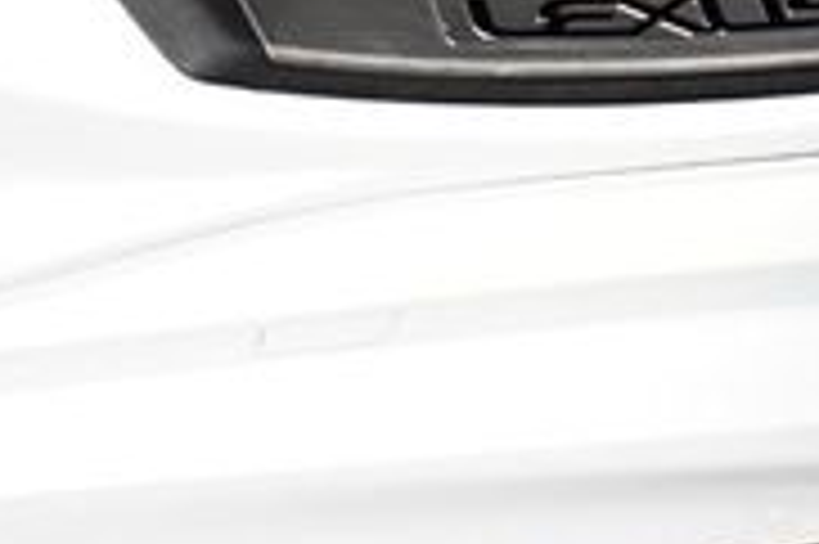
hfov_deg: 13.9
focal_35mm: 148
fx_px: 3364
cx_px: 482
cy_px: -99
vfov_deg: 9.1
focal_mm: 28
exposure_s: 1/60
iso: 3200
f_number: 4.2
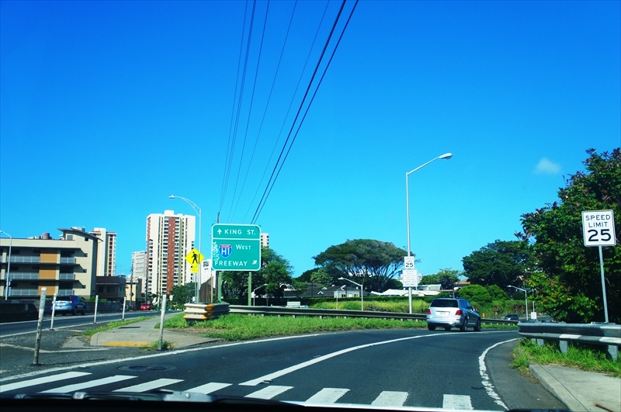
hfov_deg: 57.3
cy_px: 206
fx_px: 568
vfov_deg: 39.9
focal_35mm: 33
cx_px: 310
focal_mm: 22
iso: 200
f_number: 7.1
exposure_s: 1/500
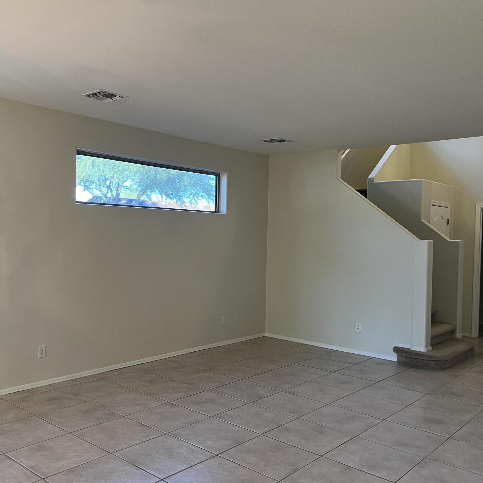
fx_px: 505
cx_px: 204
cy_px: 246
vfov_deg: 51.1
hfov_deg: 50.9
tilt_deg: -1.3
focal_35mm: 32
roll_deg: -1.1
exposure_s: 1/60
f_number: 1.6
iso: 80
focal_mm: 5.1
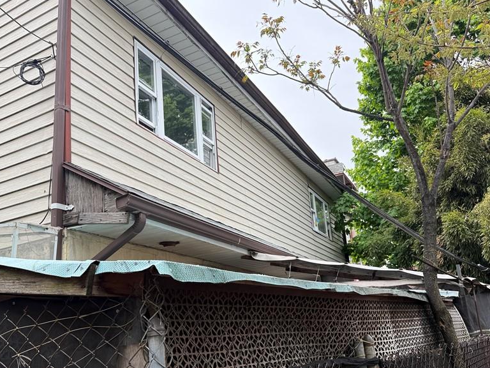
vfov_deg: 43.7
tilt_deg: +13.1
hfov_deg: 56.7
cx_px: 225
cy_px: 234
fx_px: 453
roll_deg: +4.2
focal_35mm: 32
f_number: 1.78
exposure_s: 1/593
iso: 80
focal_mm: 6.76
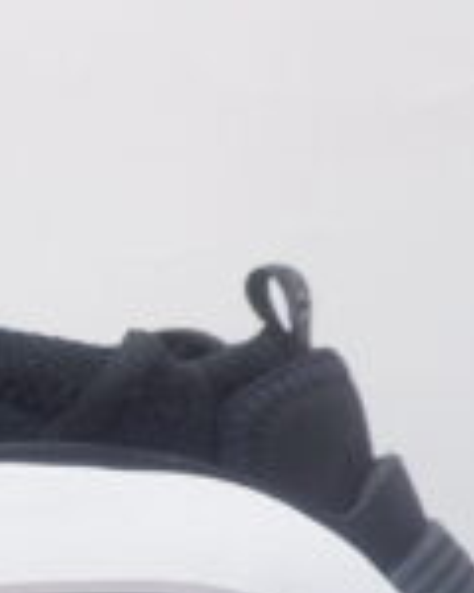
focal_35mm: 86
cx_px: -525
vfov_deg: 21.5
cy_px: 587
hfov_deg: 14.3
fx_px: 1508
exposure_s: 1/25
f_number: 3.5
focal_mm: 15
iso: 640
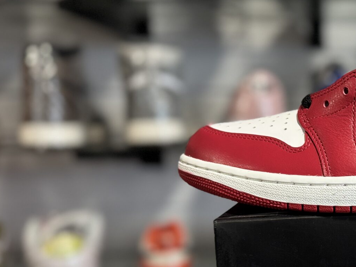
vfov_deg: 24.2
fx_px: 617
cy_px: 191
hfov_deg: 27.8
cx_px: 437
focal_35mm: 60
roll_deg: +0.7
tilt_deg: -7.4
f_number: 1.78
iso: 160
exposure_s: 1/60
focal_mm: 6.76
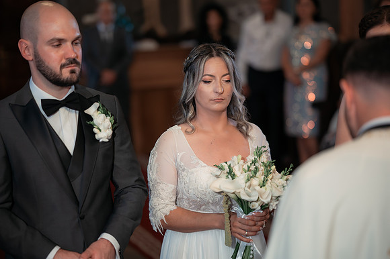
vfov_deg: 16.1
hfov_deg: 23.9
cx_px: 195
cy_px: 130
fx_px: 920
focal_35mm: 85
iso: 1600
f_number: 1.8
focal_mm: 85
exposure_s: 1/200
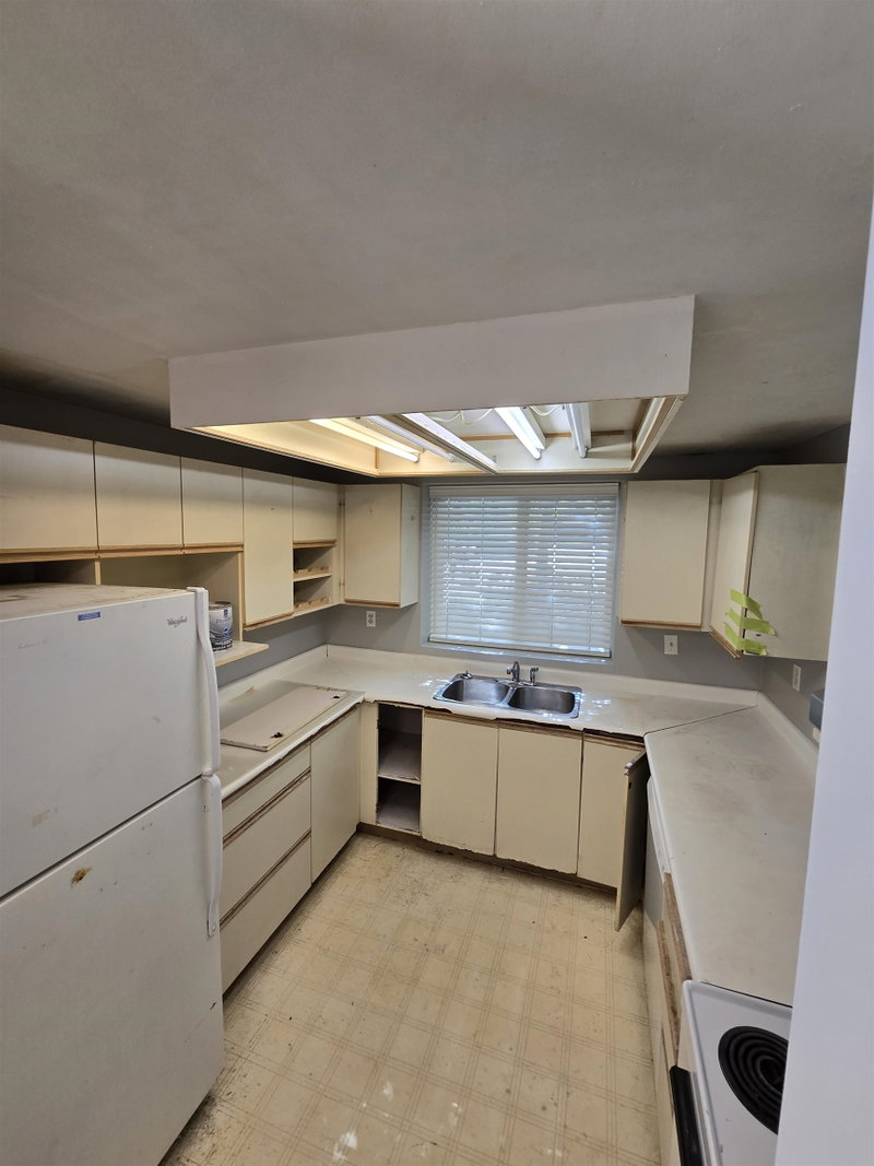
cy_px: 583
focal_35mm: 13
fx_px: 438
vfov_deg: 106.2
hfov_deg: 89.9
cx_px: 437
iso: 125
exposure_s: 1/60
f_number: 2.2
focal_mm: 2.2
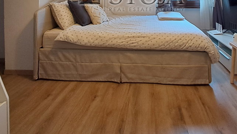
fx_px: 182
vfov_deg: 35.5
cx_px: 132
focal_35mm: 29
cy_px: -6
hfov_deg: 65.9
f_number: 2.2
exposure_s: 1/40
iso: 50
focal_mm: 1.64
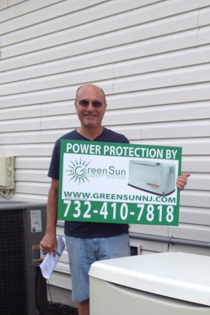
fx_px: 682
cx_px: 203
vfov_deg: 25.6
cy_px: 248
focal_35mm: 78
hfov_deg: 17.2
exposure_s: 1/986
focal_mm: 4.28
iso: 50
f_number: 2.4
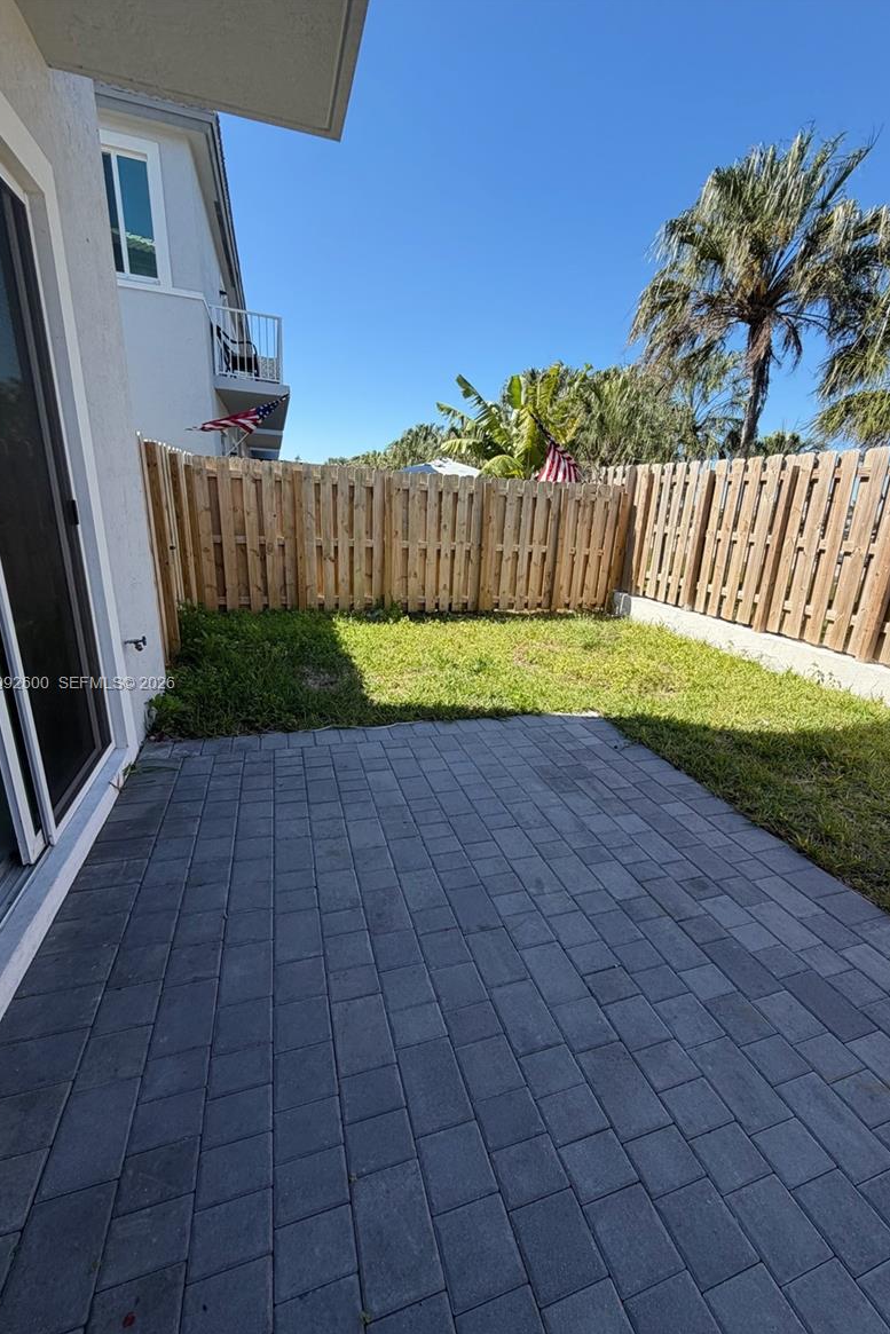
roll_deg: -3.5
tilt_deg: -16.0
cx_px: 479
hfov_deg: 77.2
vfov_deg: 100.4
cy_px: 685
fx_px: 556
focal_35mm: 15
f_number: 2.2
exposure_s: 1/760
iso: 40
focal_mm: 2.22
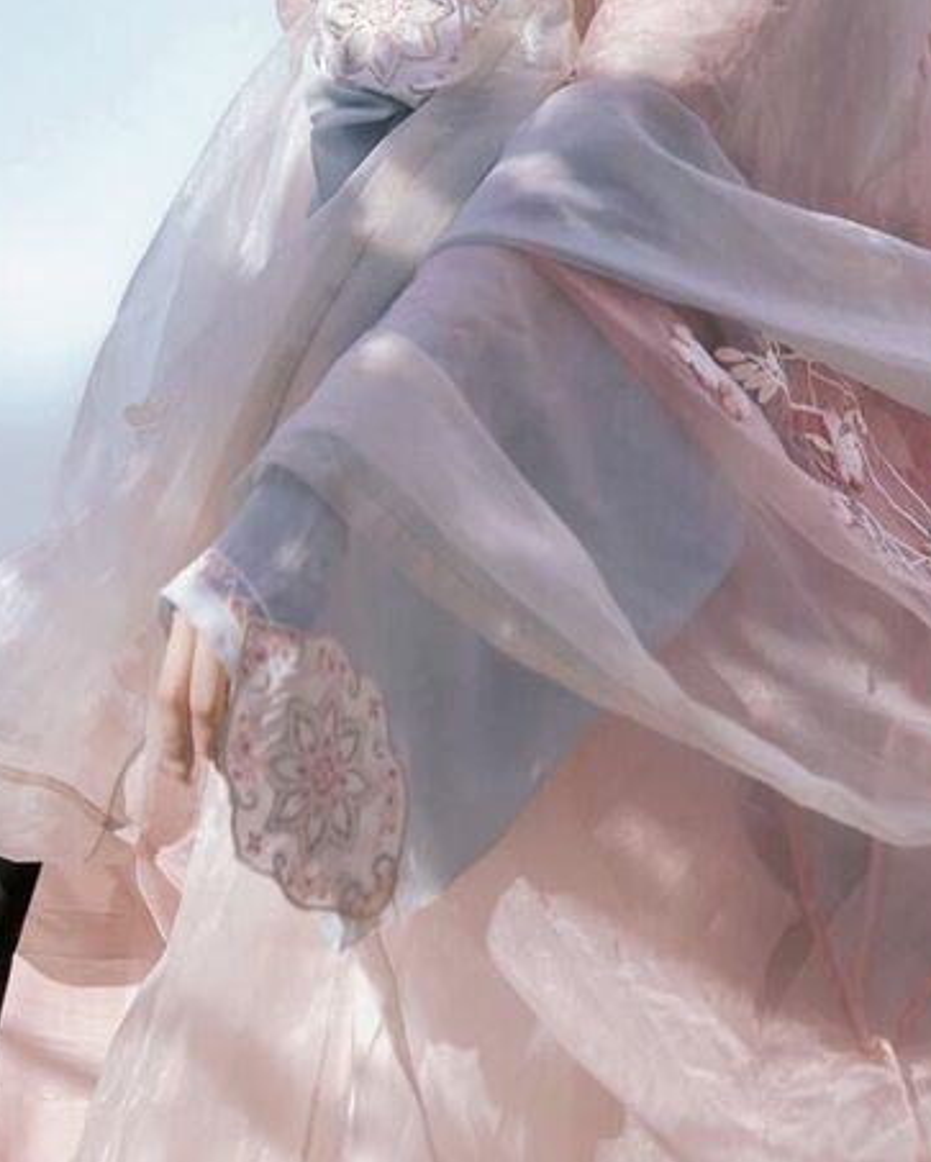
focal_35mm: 163
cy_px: 124
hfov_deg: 9.5
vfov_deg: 11.8
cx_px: 590
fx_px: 5608
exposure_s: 1/6400
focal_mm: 50
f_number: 1.6
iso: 100
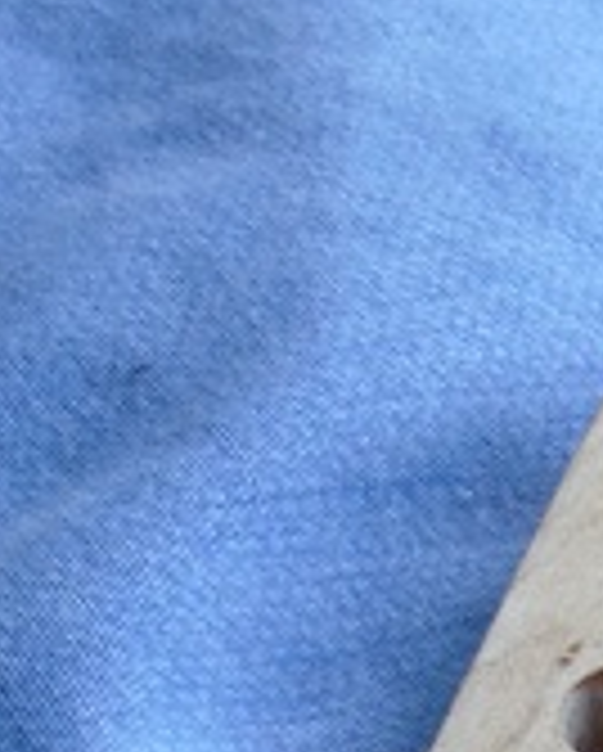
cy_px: 1450
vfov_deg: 12.8
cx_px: 673
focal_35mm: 133
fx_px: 2962
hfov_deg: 11.4
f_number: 3.2
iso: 100
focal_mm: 4.6
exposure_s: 1/40
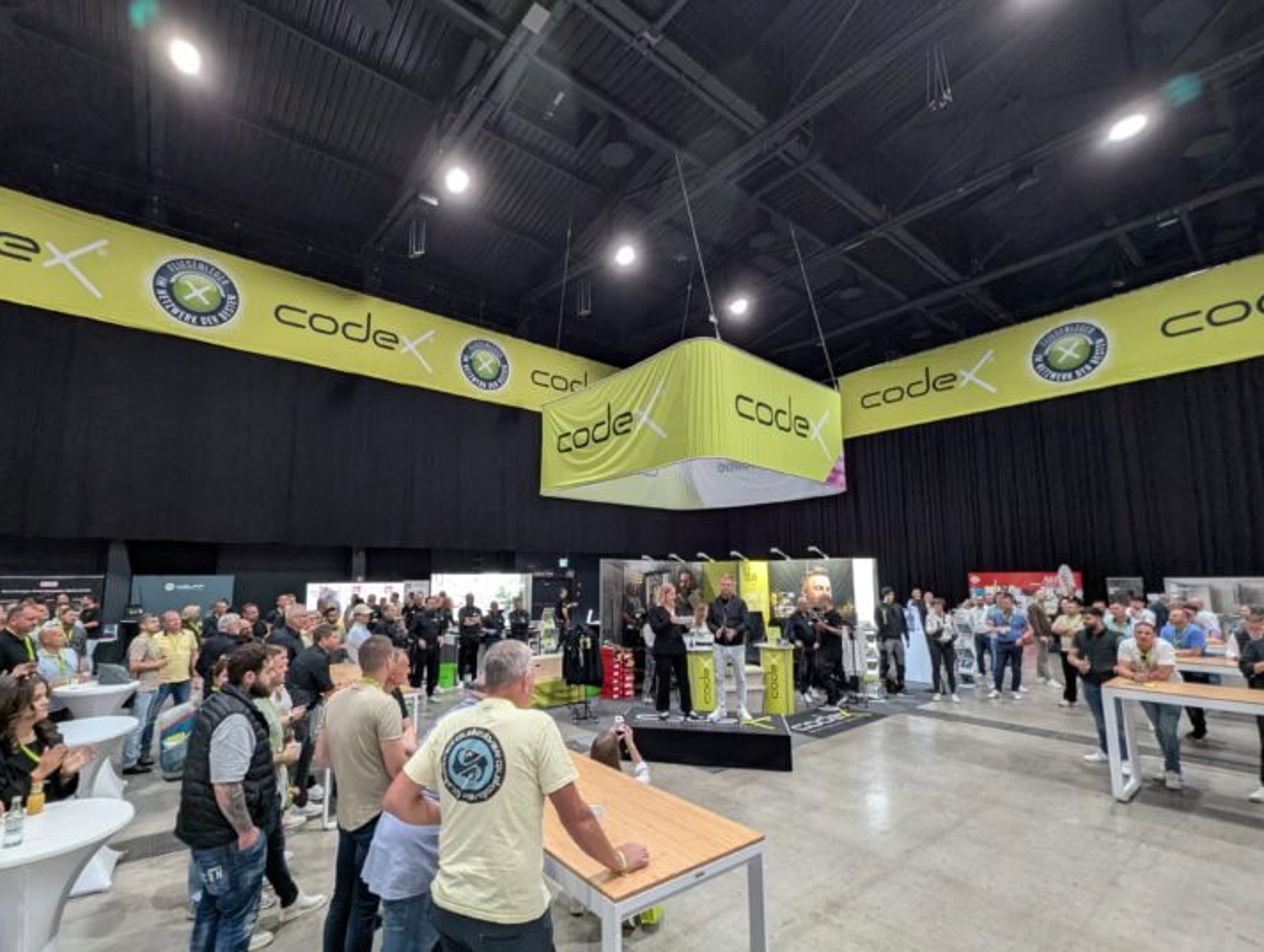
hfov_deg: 101.9
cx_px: 599
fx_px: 512
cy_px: 511
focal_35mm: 14
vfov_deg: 85.7
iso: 243
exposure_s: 1/39
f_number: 2.2
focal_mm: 1.9
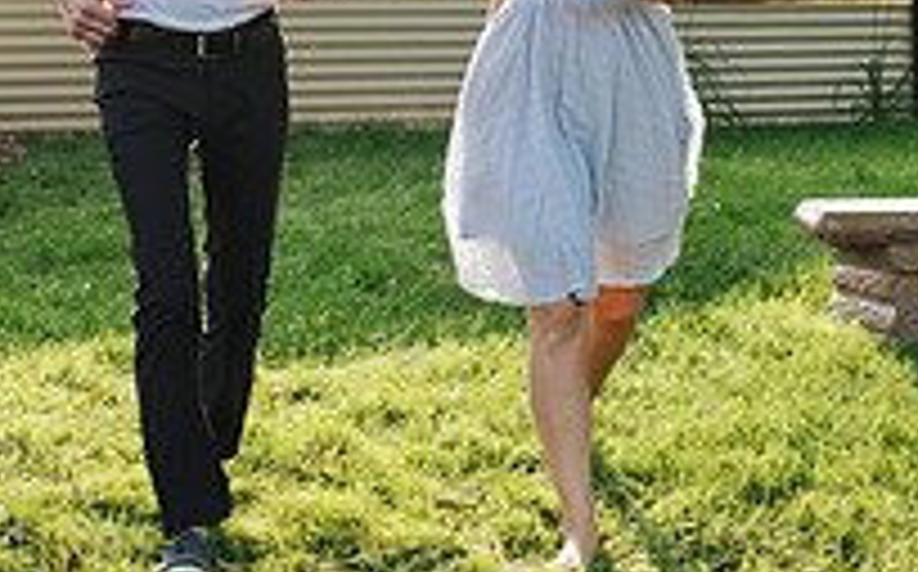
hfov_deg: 18.6
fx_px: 2799
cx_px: 404
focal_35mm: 112
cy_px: 11
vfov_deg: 11.5
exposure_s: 1/250
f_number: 2.8
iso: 100
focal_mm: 35
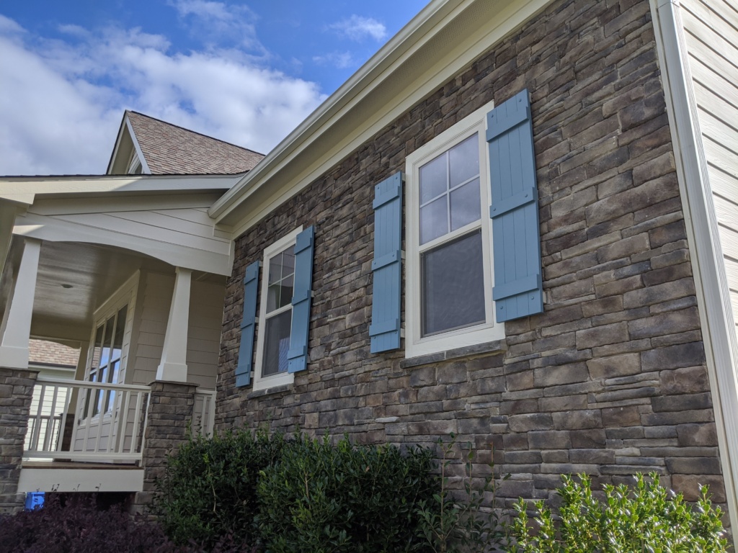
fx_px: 576
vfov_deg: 51.4
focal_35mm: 27
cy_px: 276
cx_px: 369
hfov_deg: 65.3
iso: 42
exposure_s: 1/3356
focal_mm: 4.44
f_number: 1.8
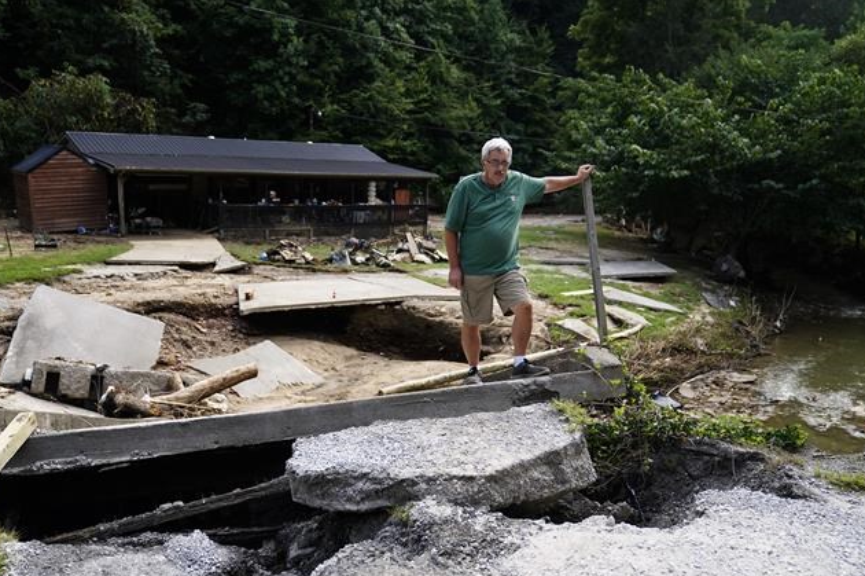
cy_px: 295
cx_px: 431
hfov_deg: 58.8
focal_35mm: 32
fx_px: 768
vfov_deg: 41.1
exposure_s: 1/3200
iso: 1000
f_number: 2.8
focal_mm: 31
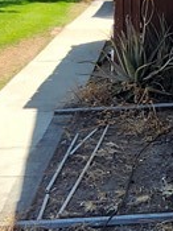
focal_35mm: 76
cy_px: 107
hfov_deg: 19.2
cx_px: 139
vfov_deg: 25.7
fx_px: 507
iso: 40
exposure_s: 1/799
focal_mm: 1.74
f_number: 2.2
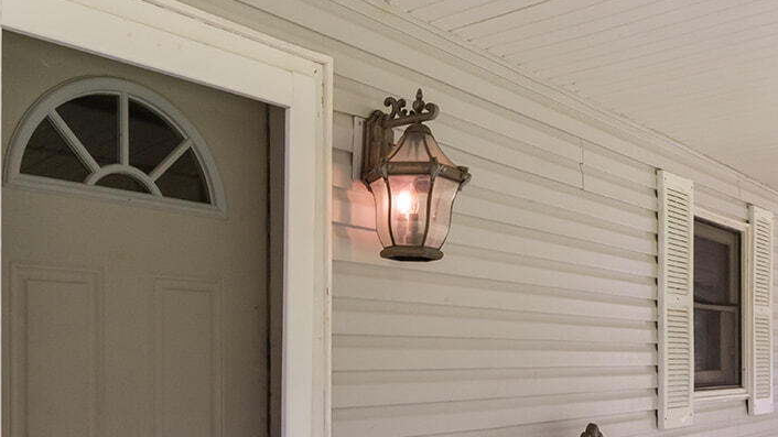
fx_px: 784
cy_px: 373
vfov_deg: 30.2
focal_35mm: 38
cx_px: 312
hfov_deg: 52.4
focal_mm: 16
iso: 1250
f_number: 22
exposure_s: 1/50
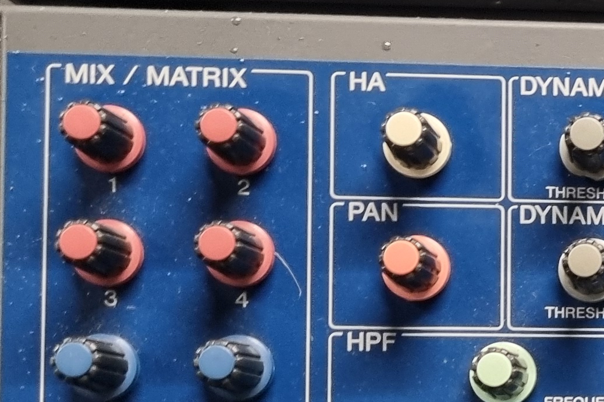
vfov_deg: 12.9
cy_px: 397
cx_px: 941
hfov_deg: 17.3
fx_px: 1762
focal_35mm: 105
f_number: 1.8
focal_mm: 5.4
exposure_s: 1/40
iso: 640
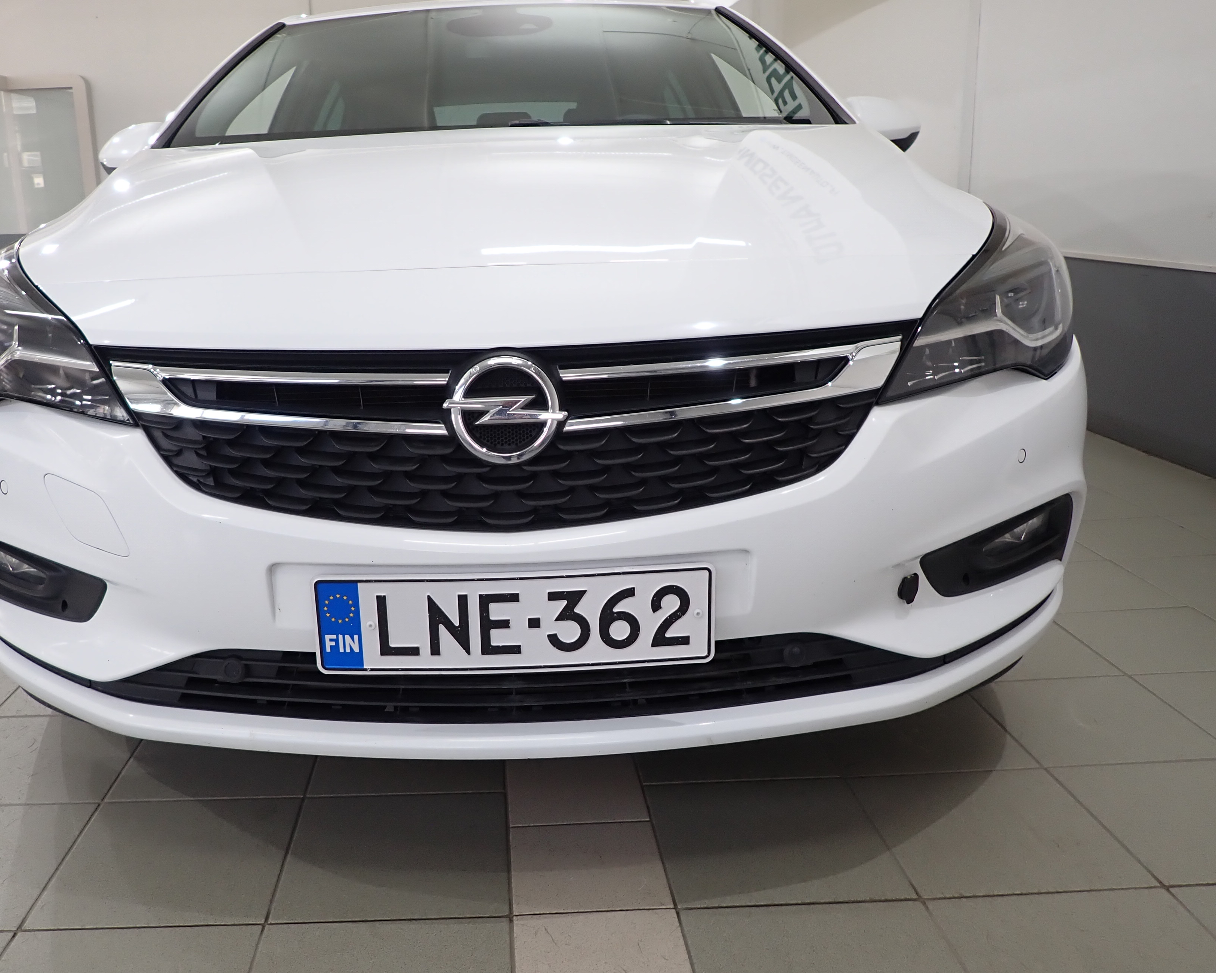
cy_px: 447
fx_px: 1080
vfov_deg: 48.5
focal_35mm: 30
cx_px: 511
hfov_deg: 58.5
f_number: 2
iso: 100
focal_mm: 4.5
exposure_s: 1/80
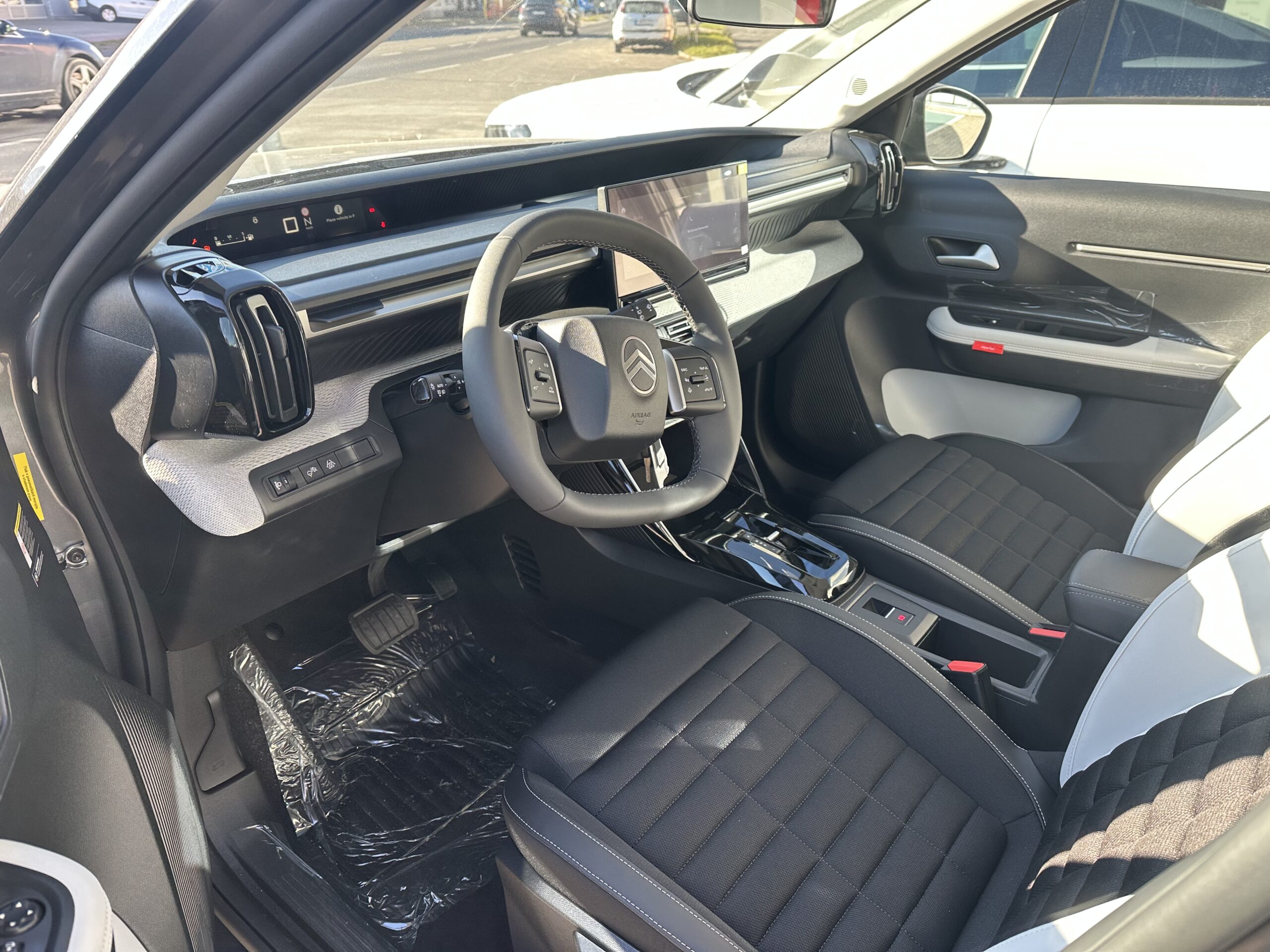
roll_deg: -0.2
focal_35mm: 24
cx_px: 635
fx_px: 881
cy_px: 476
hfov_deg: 71.6
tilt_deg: -28.0
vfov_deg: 56.8
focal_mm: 6.86
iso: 80
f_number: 1.78
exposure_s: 1/172
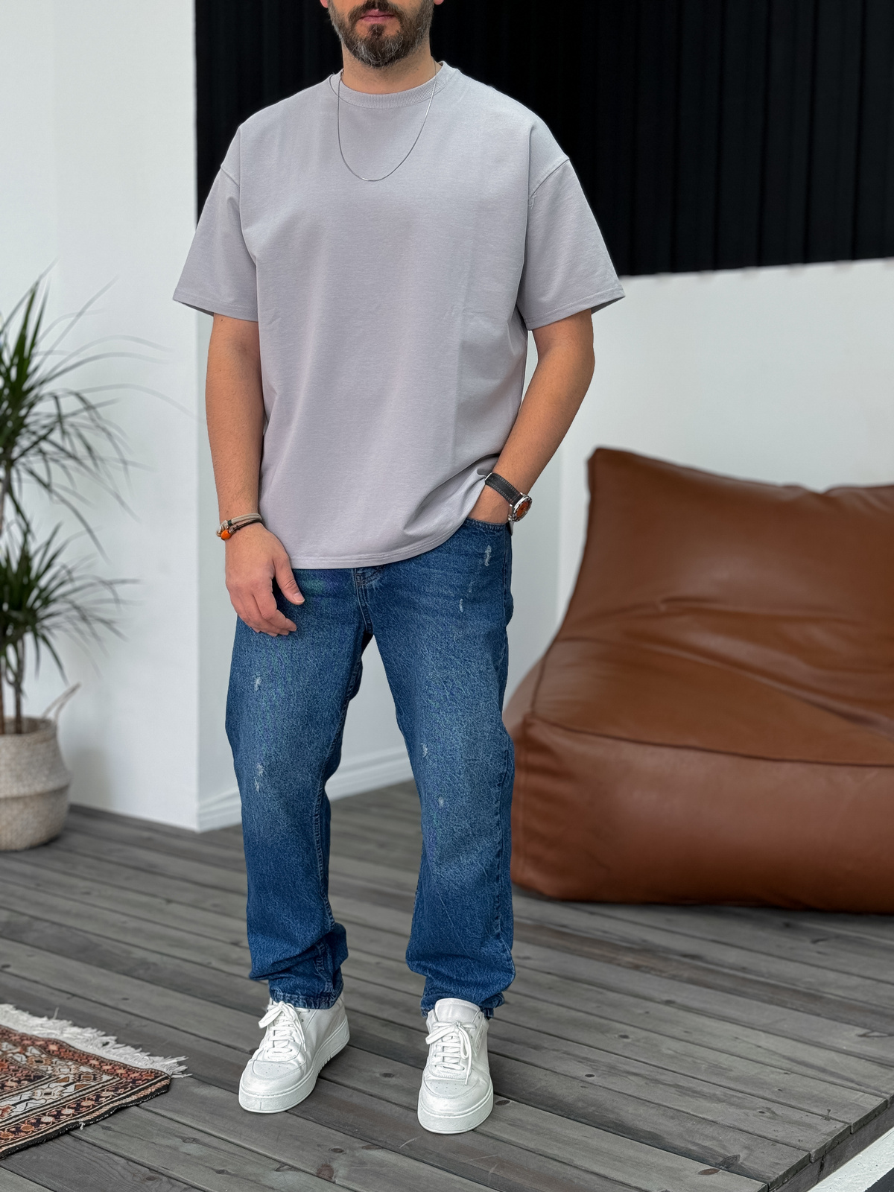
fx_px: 1653
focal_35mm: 48
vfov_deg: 39.7
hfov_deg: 30.3
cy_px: 596
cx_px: 447
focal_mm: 6.86
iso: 100
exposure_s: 1/110
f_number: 1.8
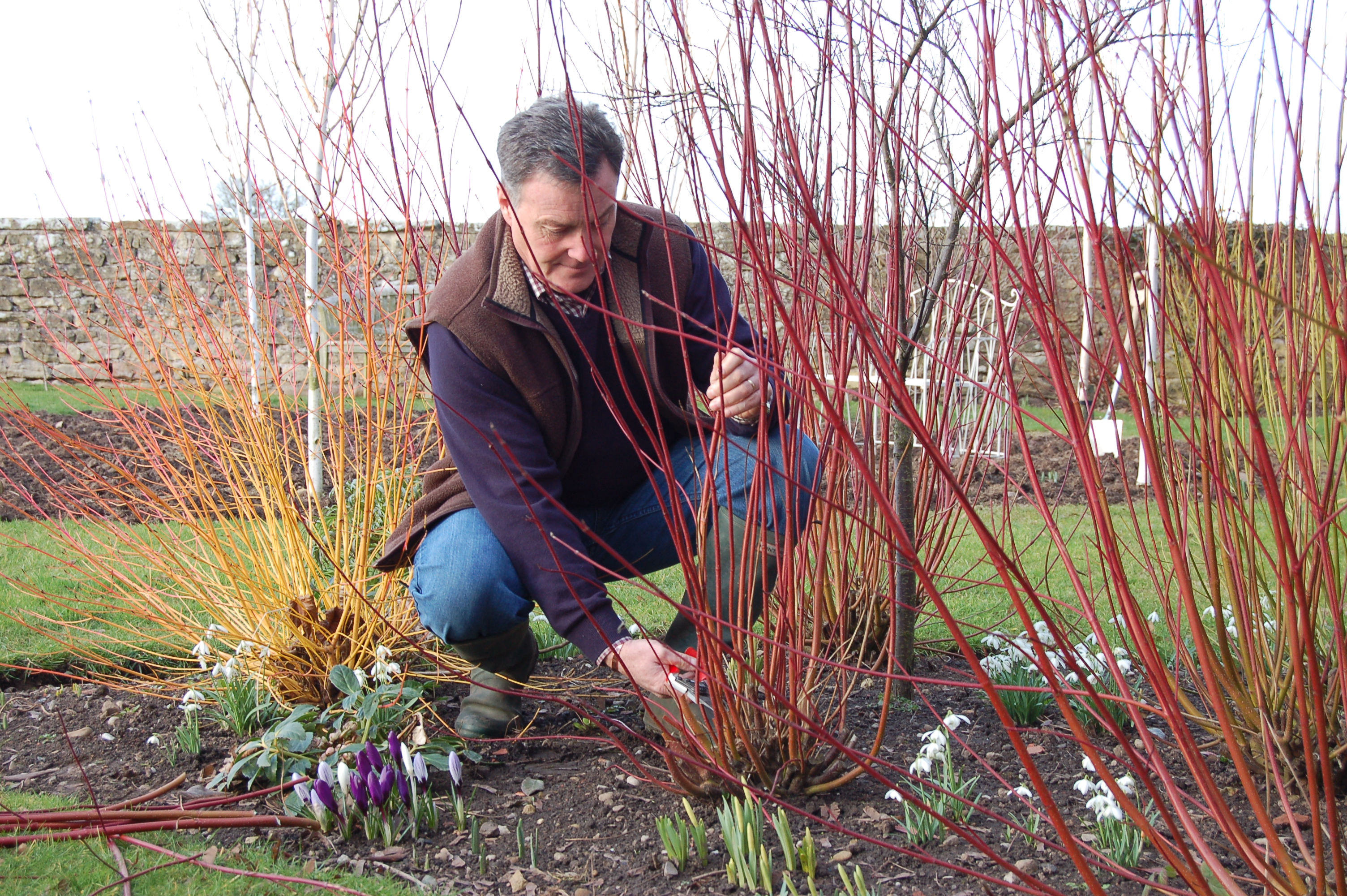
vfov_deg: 20.1
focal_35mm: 68
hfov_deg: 29.9
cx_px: 674
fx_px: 2523
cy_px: 448
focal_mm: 45
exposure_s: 1/80
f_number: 8
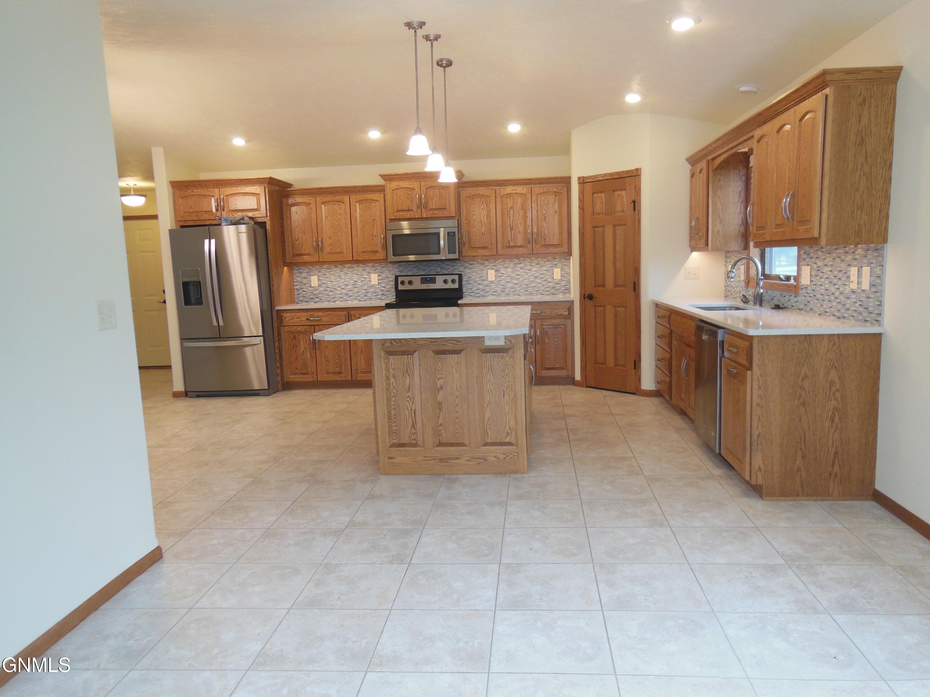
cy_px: 348
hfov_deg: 69.4
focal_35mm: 25
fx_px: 672
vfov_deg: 54.9
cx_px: 465
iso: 200
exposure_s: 1/30
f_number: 3.5
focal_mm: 4.5
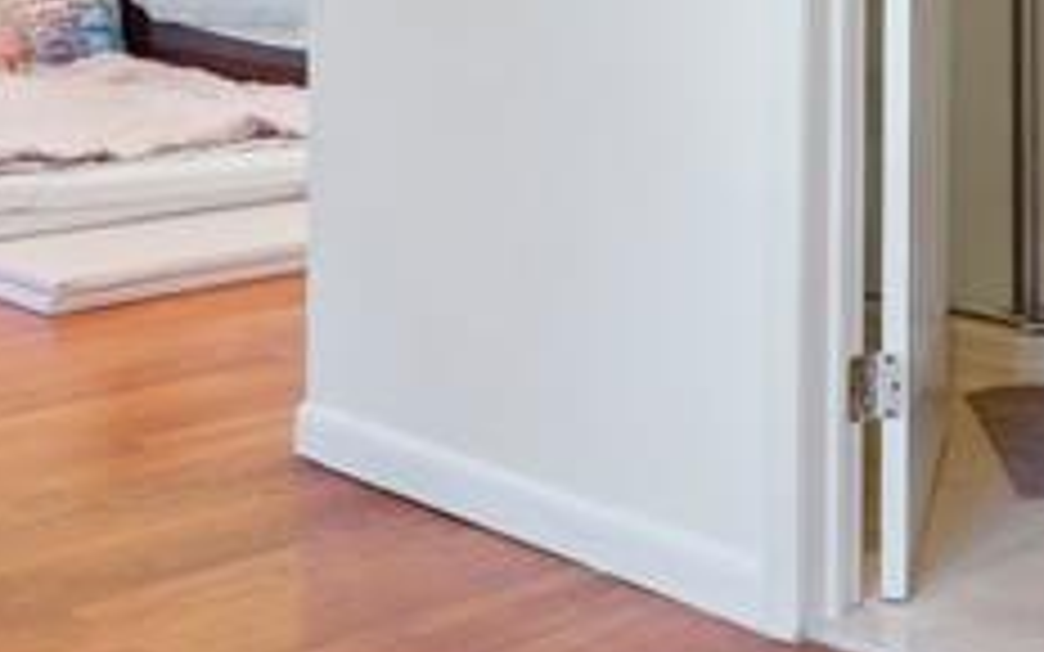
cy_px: -94
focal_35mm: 63
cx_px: 828
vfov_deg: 19.6
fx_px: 1793
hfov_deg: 31.7
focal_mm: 14
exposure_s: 1/25
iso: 400
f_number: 8
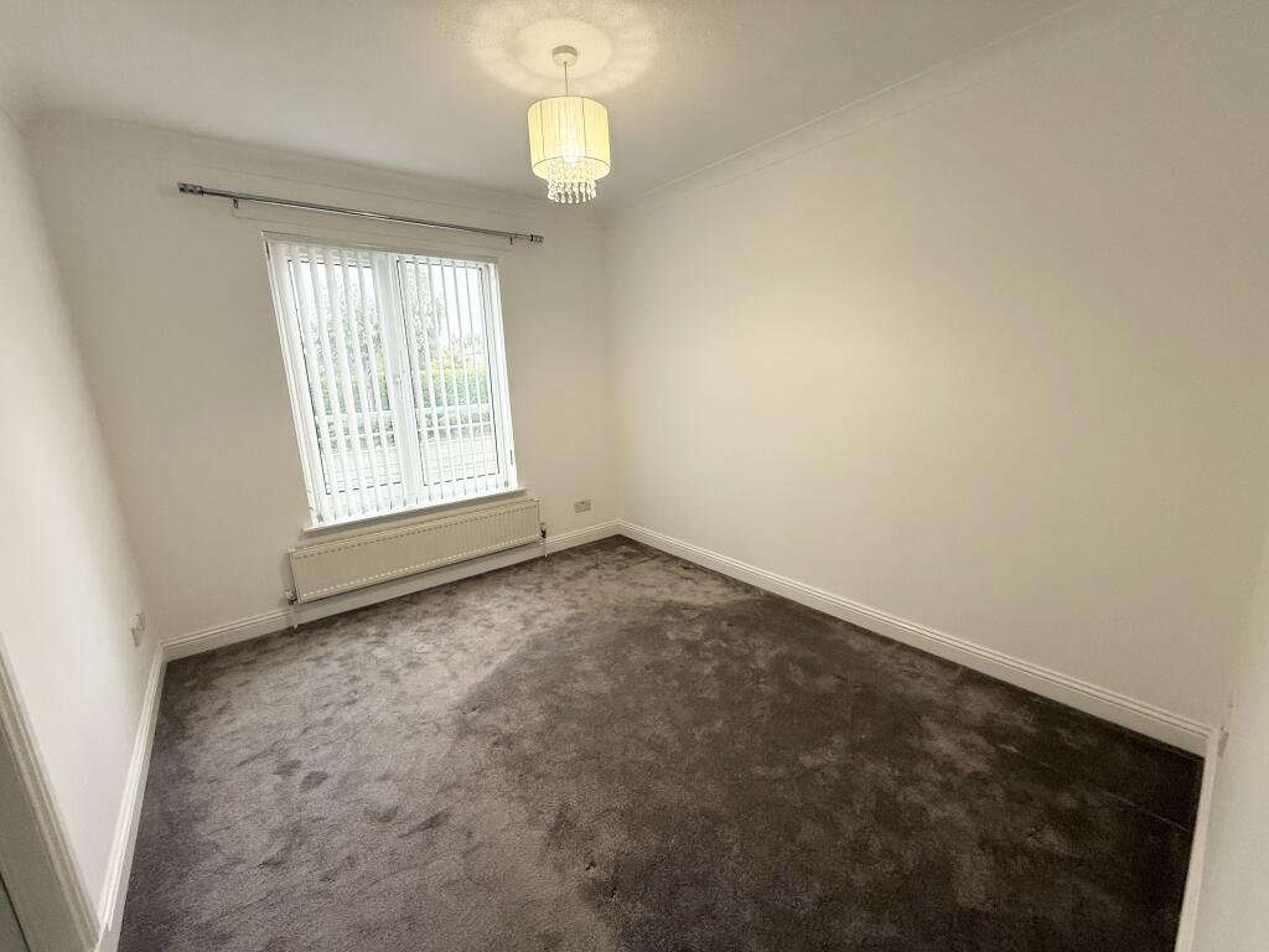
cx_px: 634
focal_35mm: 14
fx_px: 513
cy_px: 476
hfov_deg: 102.1
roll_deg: +1.6
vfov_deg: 85.7
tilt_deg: -12.4
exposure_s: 1/100
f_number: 2.2
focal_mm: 2.22
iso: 250
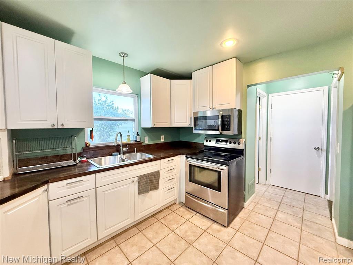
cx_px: 176
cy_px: 132
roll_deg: +0.6
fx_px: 143
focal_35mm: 14
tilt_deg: -1.9
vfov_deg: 85.7
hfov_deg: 102.1
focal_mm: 2.22
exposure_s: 1/120
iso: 320
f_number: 2.2
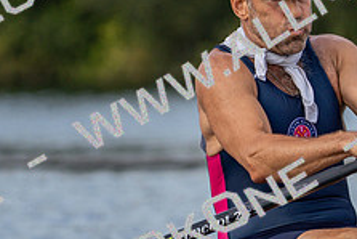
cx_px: 271
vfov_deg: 1.7
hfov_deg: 2.5
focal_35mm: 819
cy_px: 153
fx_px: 8127
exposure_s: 1/1600
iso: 400
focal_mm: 315
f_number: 6.3
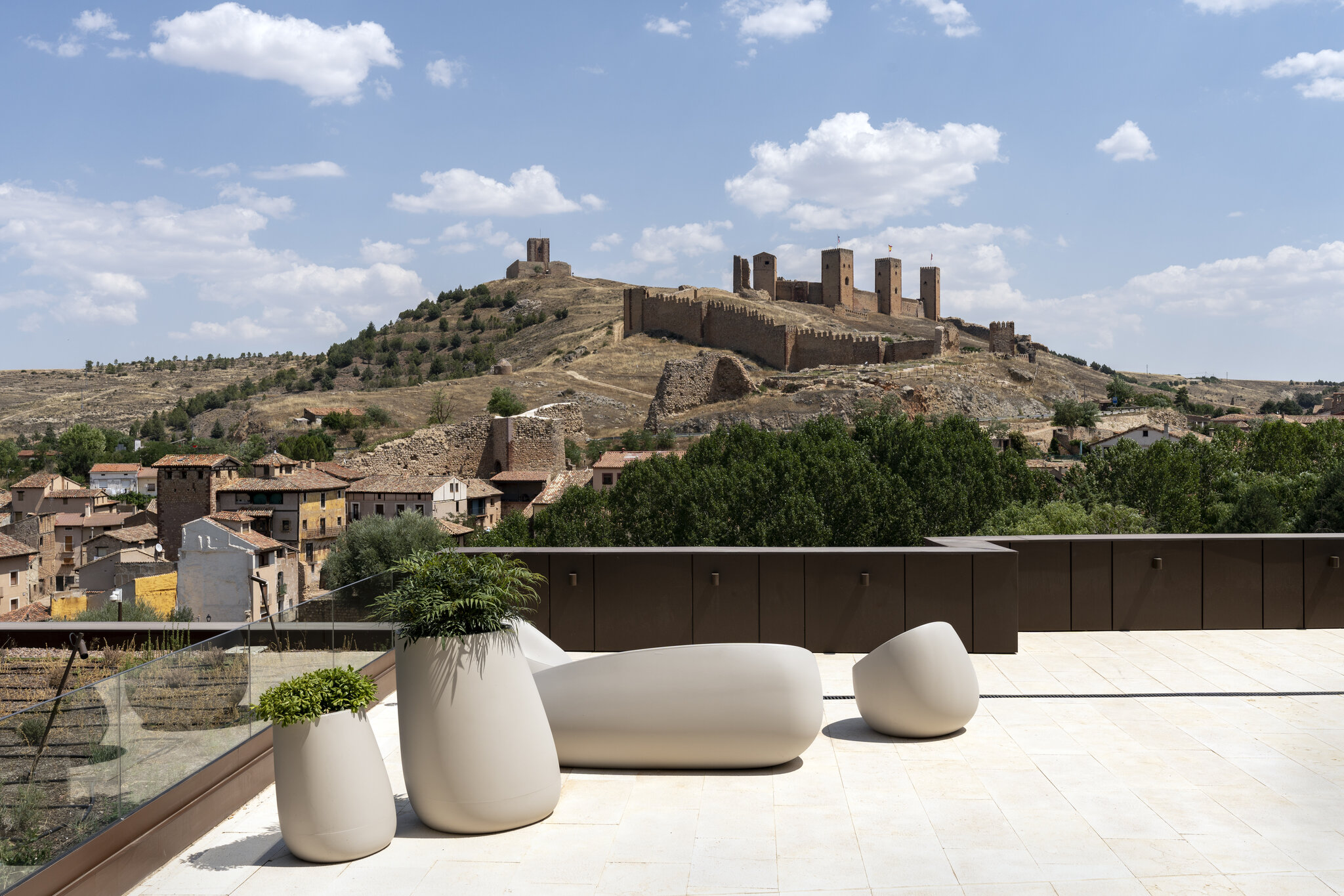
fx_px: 1306
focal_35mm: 35
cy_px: 448
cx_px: 672
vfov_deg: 37.8
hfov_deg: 54.4
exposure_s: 1/250
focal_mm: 35
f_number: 10
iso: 100
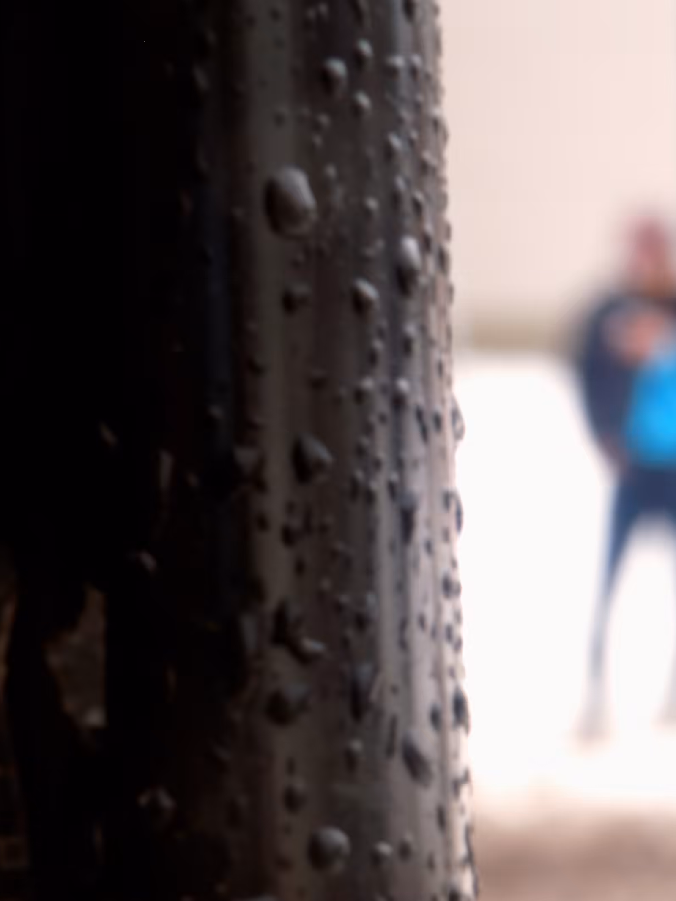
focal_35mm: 239
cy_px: 378
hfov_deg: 6.2
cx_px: 366
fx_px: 6223
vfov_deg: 8.3
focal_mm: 50.48
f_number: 9.5
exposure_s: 1/10
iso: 100
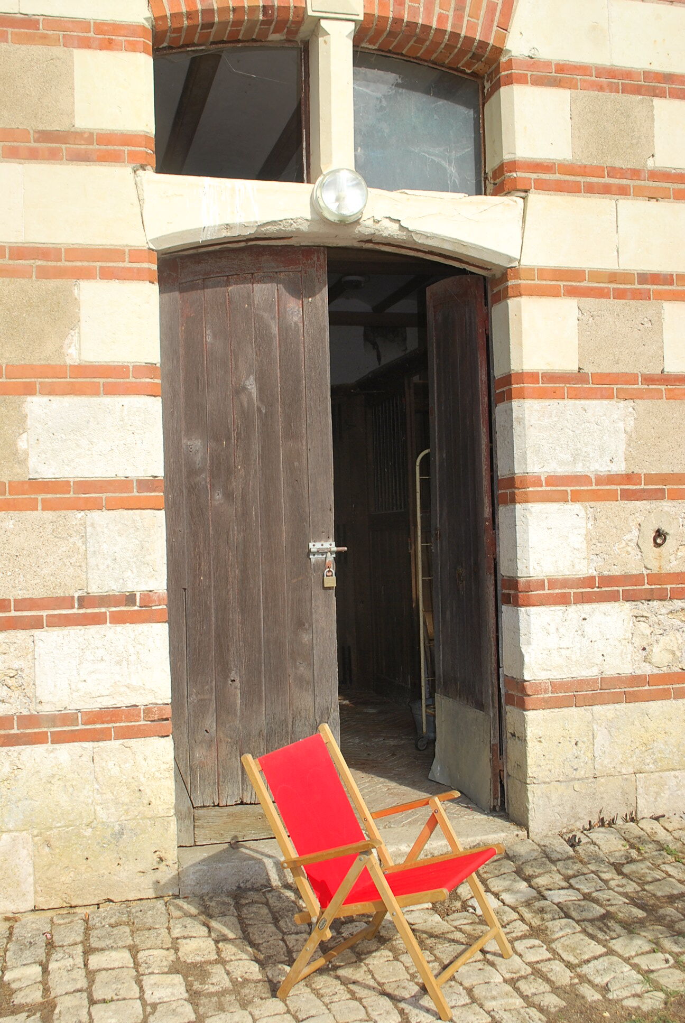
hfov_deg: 34.3
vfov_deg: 49.5
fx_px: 1110
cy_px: 512
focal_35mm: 39
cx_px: 342
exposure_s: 1/200
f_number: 7.1
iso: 100
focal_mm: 26
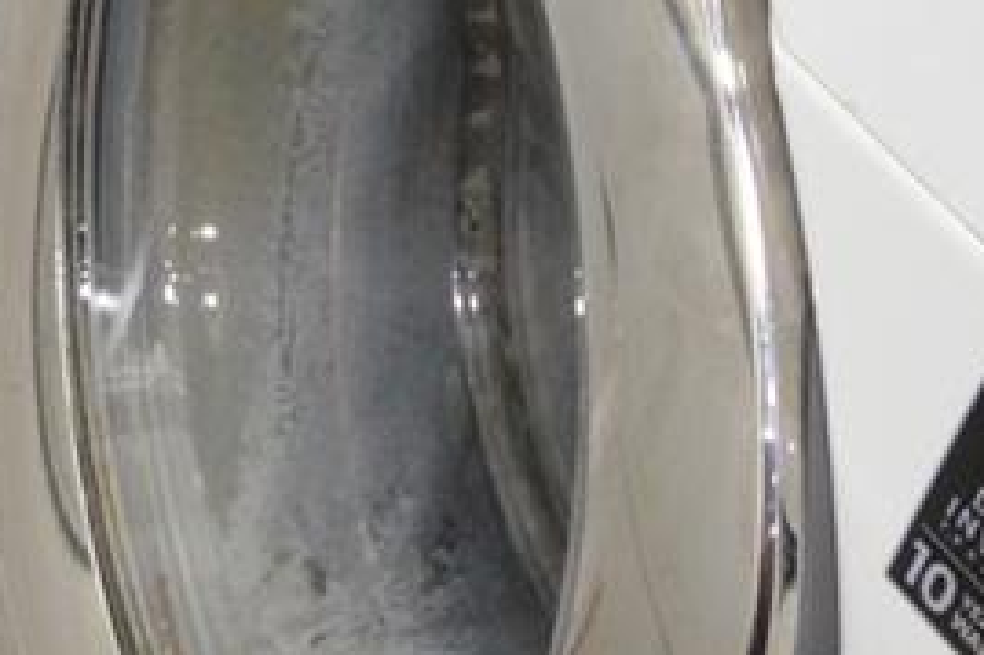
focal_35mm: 107
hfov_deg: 15.9
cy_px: -576
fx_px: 2923
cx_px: -845
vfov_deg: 11.7
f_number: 9
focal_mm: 12
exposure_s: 1/60
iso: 800
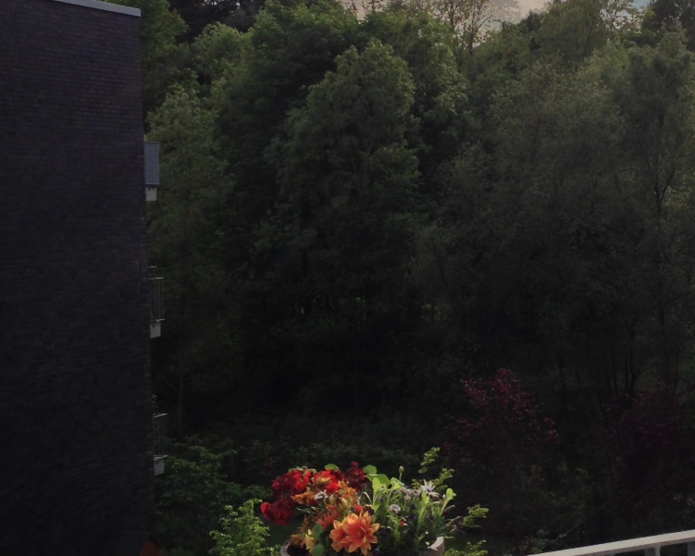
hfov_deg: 26.4
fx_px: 1440
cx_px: 595
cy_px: 218
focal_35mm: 70
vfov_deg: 21.8
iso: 50
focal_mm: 4.13
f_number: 2.4
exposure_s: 1/2857
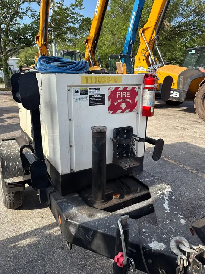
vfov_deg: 67.3
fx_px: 205
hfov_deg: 53.1
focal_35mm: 26
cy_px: 137
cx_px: 102
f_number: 1.6
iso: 50
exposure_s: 1/1311
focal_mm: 5.96
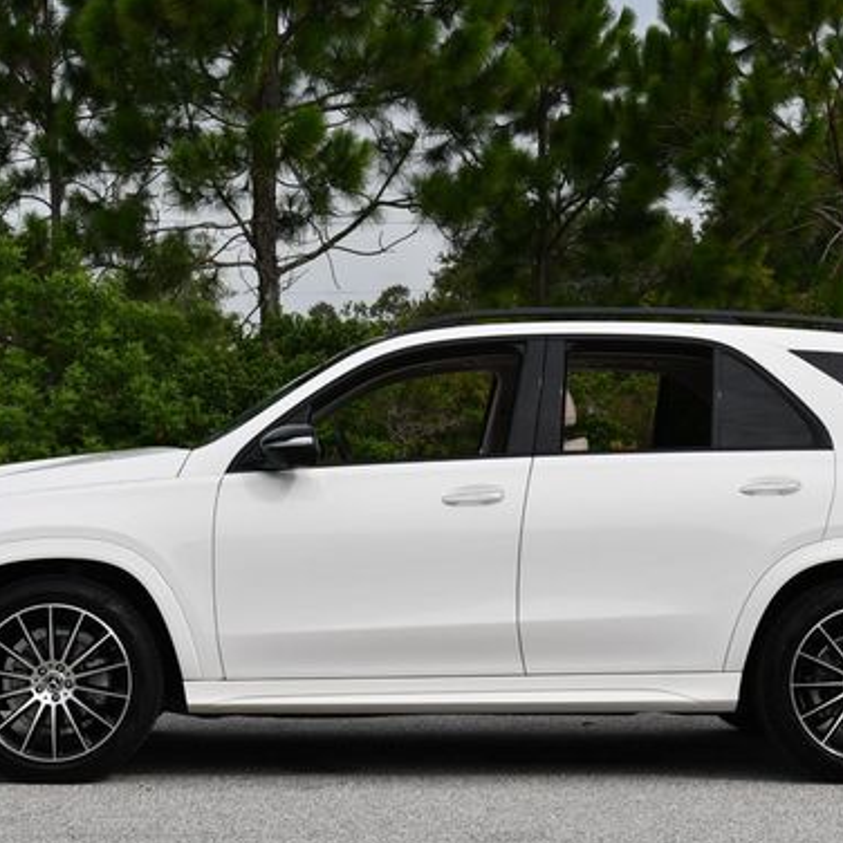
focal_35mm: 84
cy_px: 422
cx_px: 442
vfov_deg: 20.6
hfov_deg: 20.6
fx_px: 2314
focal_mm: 29
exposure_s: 1/250
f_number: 8
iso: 110
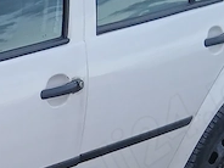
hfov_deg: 11.7
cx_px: -293
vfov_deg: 10.4
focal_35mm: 141
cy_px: 177
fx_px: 912
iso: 64
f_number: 1.8
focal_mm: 3.98
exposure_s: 1/50
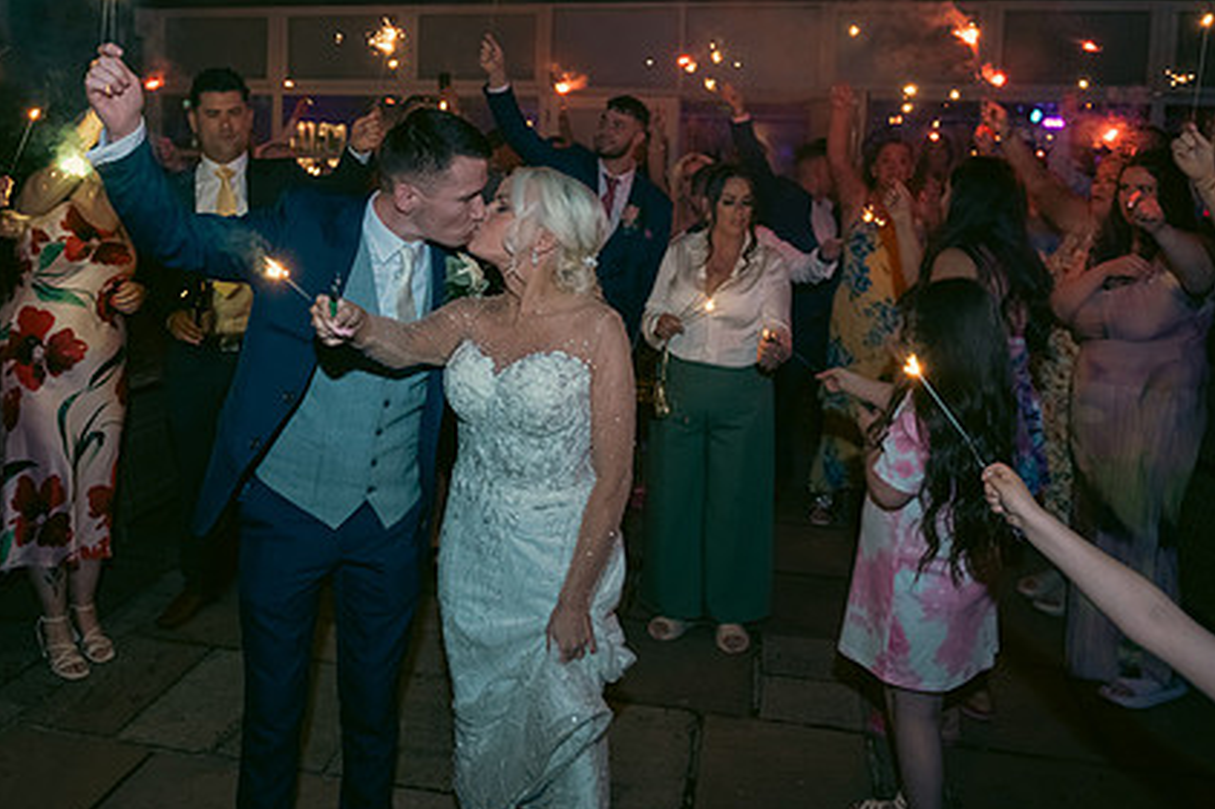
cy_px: 298
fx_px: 1113
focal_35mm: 33
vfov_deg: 39.6
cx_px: 487
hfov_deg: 56.8
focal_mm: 24
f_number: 3.5
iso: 800
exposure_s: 1/160
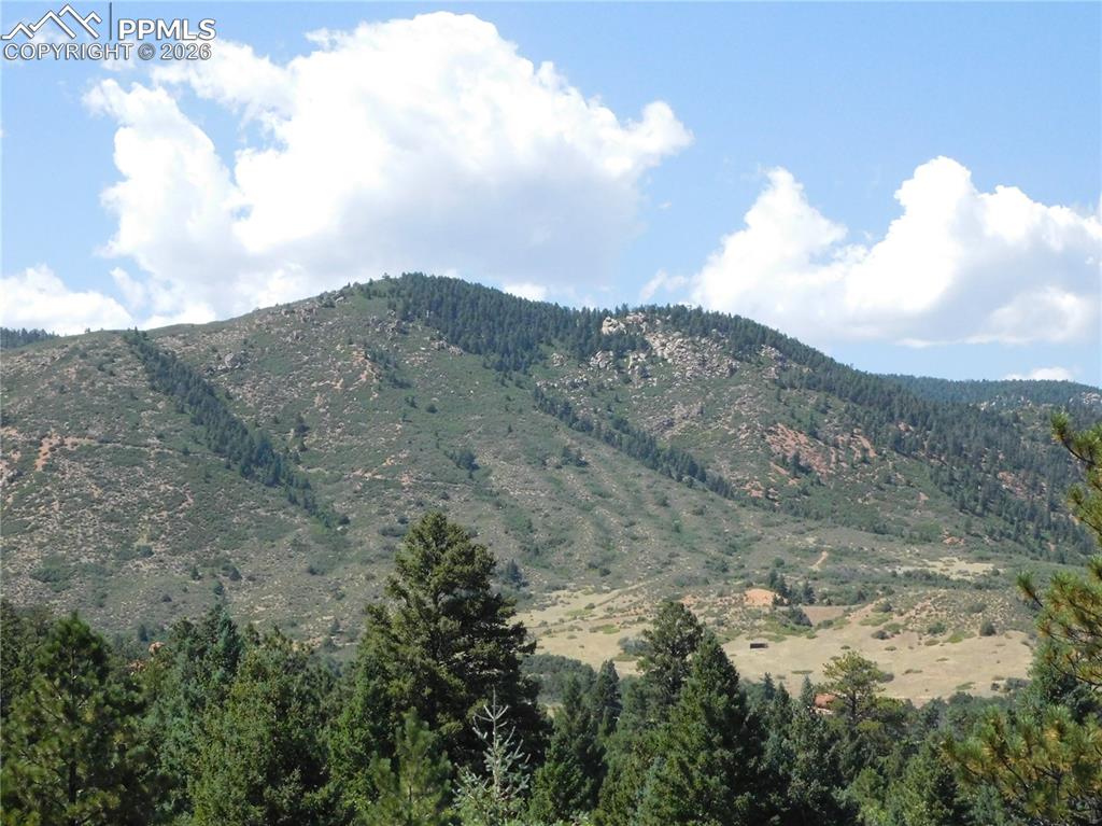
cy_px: 413
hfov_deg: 29.4
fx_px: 2100
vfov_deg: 22.2
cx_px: 551
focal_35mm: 66
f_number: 8.4
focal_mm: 11.7
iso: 800
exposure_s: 1/1000
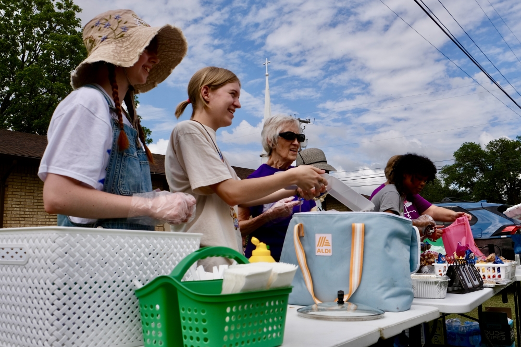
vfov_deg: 46.4
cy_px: 174
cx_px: 260
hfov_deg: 65.5
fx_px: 405
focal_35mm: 28
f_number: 7.1
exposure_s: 1/750
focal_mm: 18.8
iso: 160
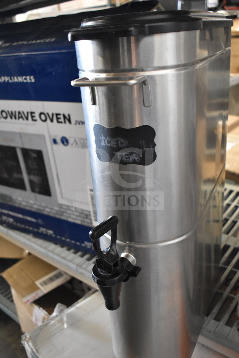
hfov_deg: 40.0
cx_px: 120
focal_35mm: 33
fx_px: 329
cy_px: 179
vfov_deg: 57.2
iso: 2500
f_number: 3.8
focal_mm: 22
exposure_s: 1/40
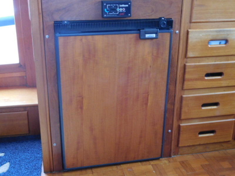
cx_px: 118
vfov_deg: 32.2
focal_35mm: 45
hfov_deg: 42.1
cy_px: 88
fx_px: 305
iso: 360
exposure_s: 1/30
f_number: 4
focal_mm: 8
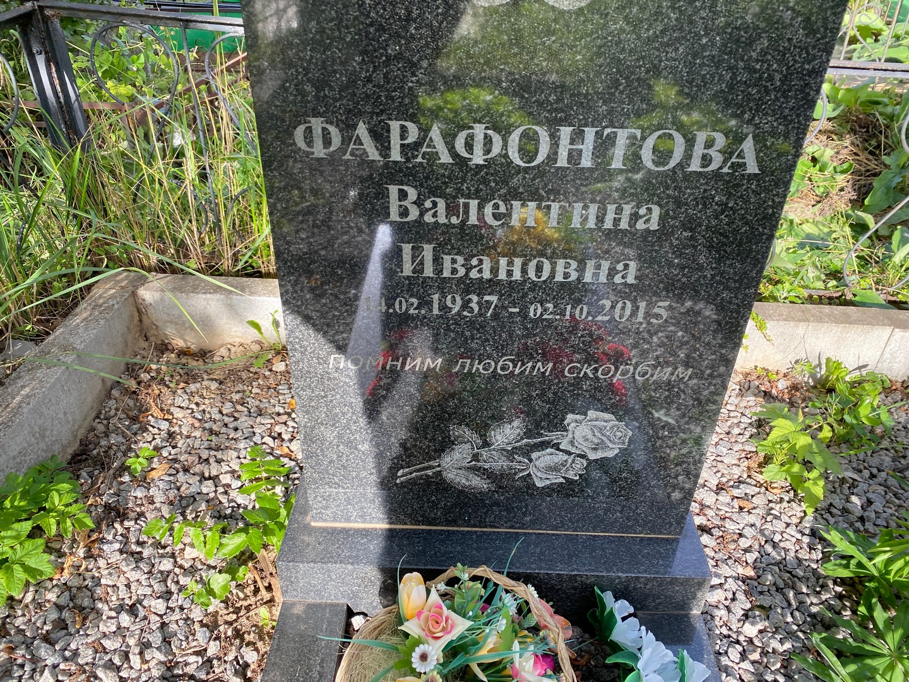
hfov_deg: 67.3
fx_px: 683
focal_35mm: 26
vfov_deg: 53.1
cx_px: 454
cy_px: 341
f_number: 1.8
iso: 32
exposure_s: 1/321
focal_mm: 4.25
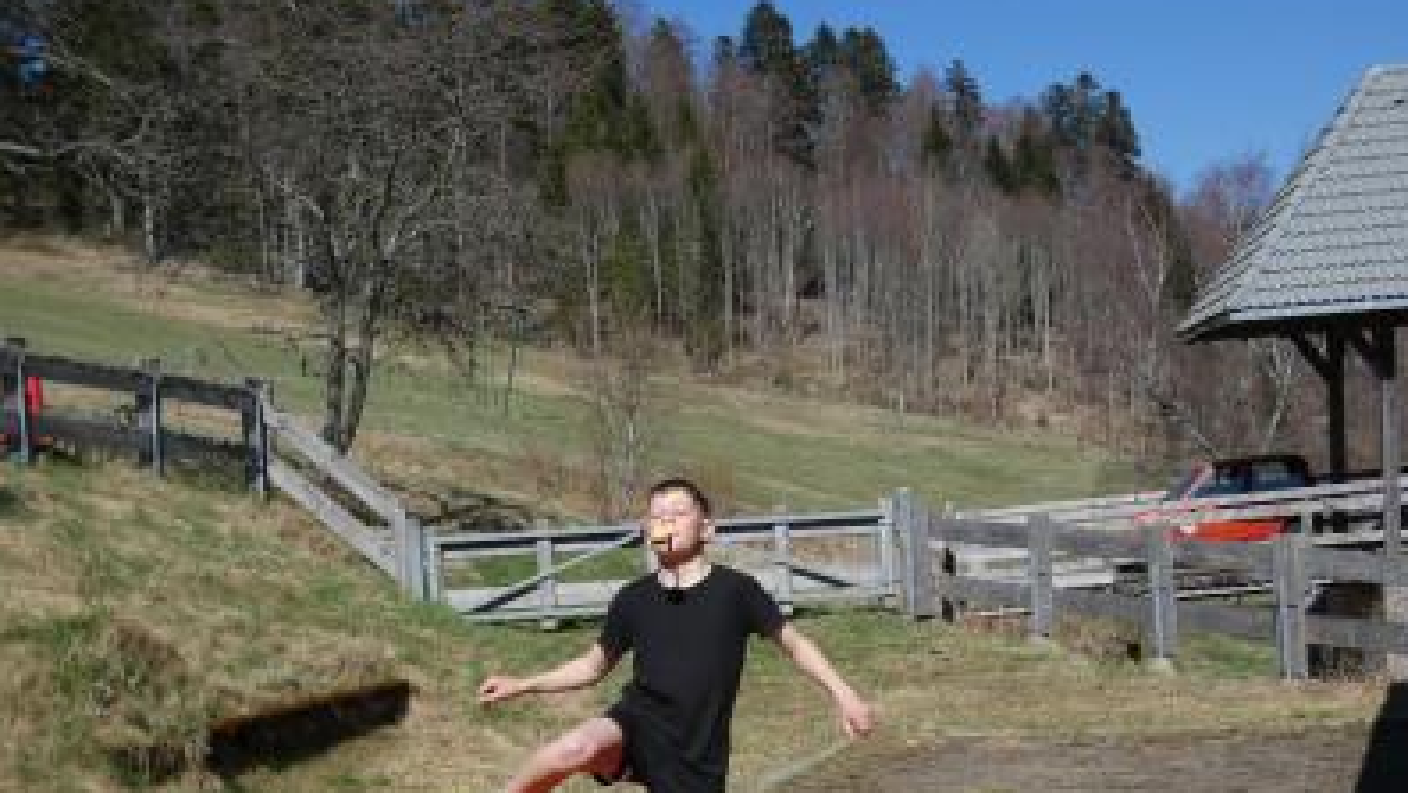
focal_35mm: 55
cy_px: 512
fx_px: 2054
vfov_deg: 21.8
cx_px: 708
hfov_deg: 37.8
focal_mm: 9
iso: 80
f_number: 3.9
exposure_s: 1/1000
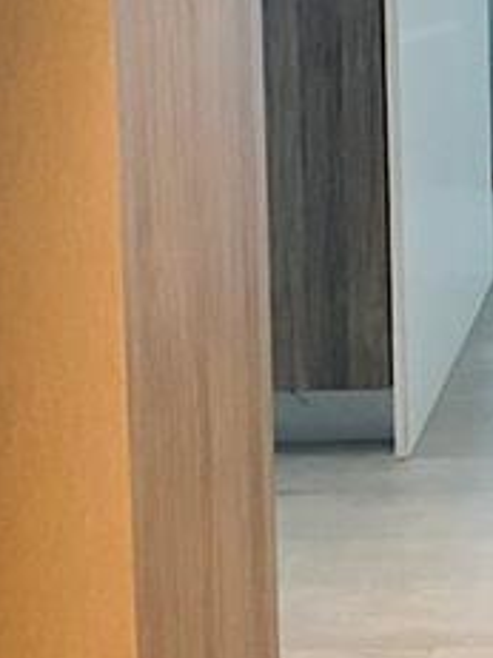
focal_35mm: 135
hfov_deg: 10.5
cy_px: -140
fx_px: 2566
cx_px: 798
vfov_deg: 14.2
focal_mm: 4.25
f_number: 1.8
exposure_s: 1/60
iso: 125
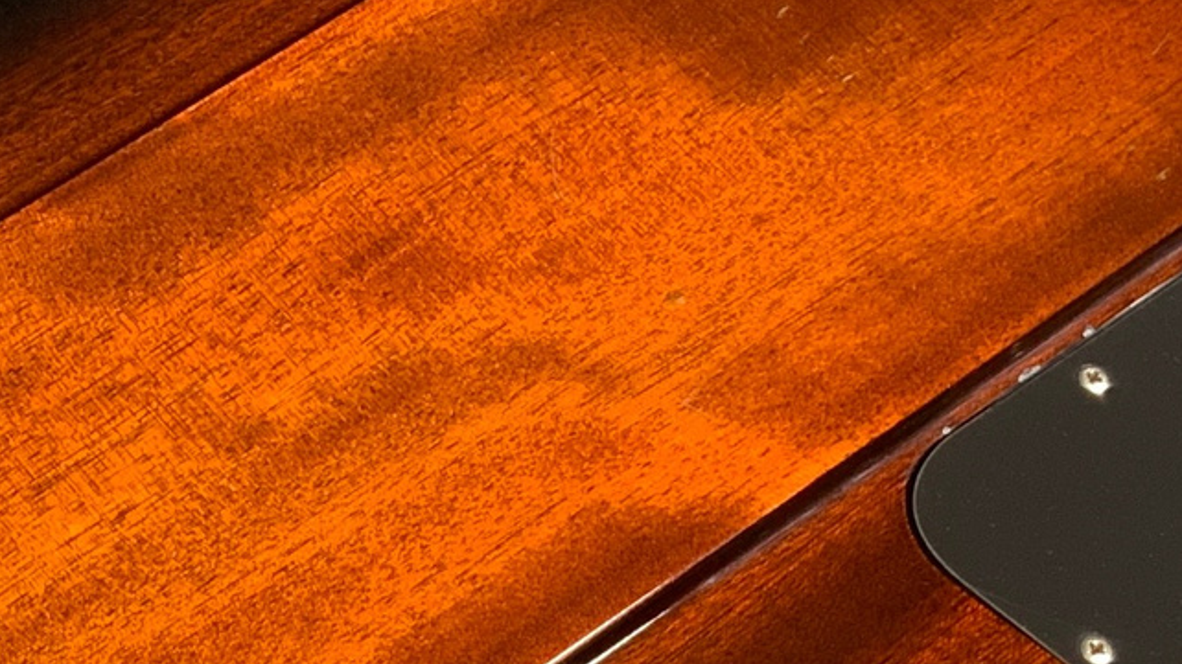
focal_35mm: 126
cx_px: -136
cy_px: 785
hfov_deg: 16.5
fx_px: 3949
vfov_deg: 9.5
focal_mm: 3
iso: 80
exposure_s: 1/52
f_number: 1.8
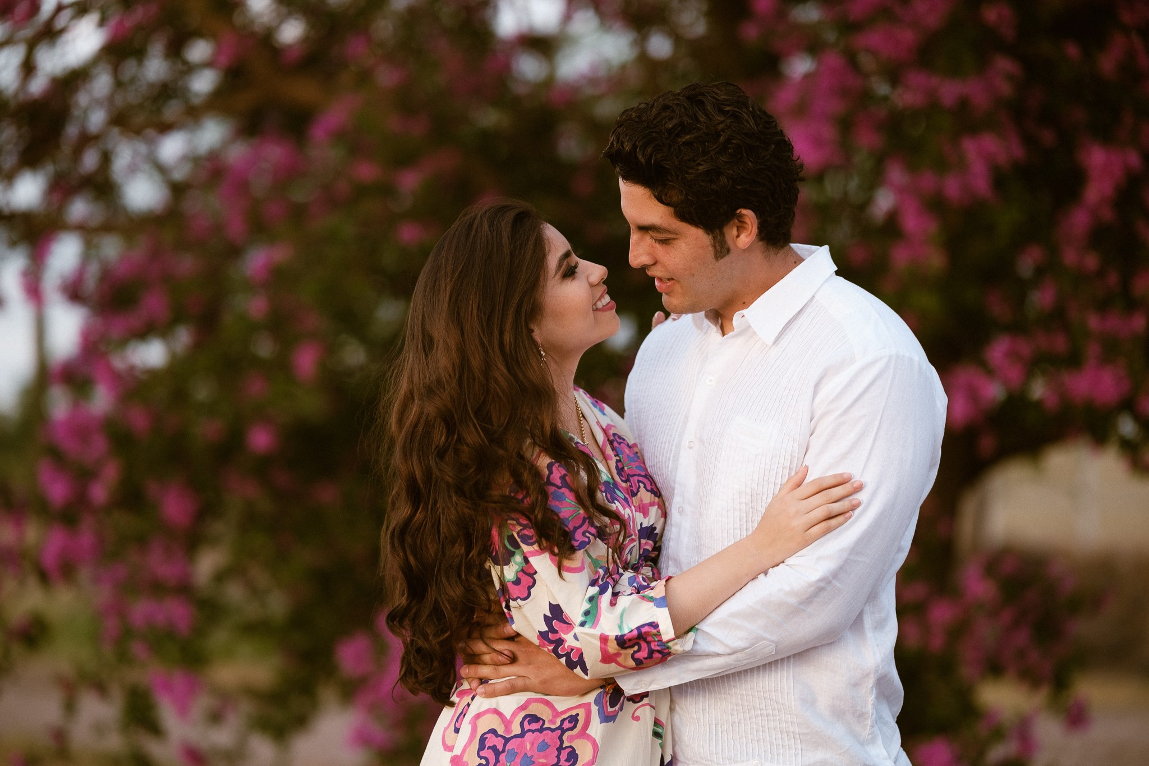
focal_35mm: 113
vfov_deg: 12.1
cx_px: 574
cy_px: 383
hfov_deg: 18.1
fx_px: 3606
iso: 160
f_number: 1.4
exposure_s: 1/480
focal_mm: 75
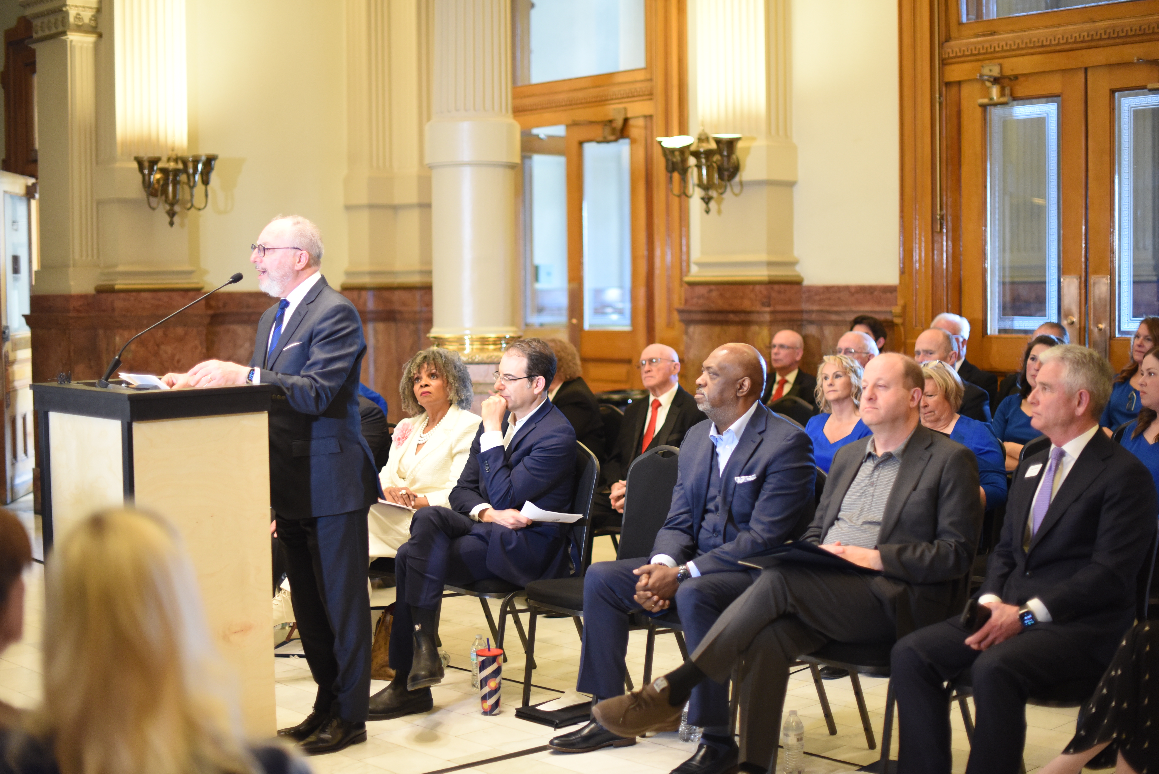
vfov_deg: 27.0
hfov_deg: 39.6
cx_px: 580
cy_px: 387
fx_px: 1610
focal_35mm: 50
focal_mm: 50
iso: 2000
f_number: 1.6
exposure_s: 1/160
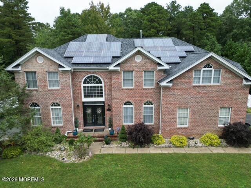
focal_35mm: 24
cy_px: 94
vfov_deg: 56.8
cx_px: 126
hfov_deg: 71.6
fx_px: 174
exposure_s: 1/1250
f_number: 1.7
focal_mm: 6.72
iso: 200
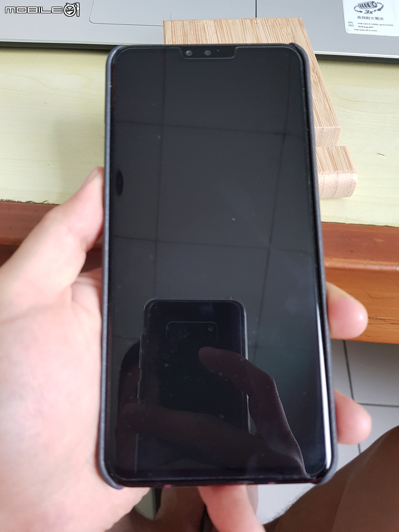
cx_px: 200
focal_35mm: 26
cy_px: 266
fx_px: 400
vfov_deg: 67.3
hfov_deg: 53.1
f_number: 1.7
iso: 160
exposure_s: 1/33
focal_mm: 4.2
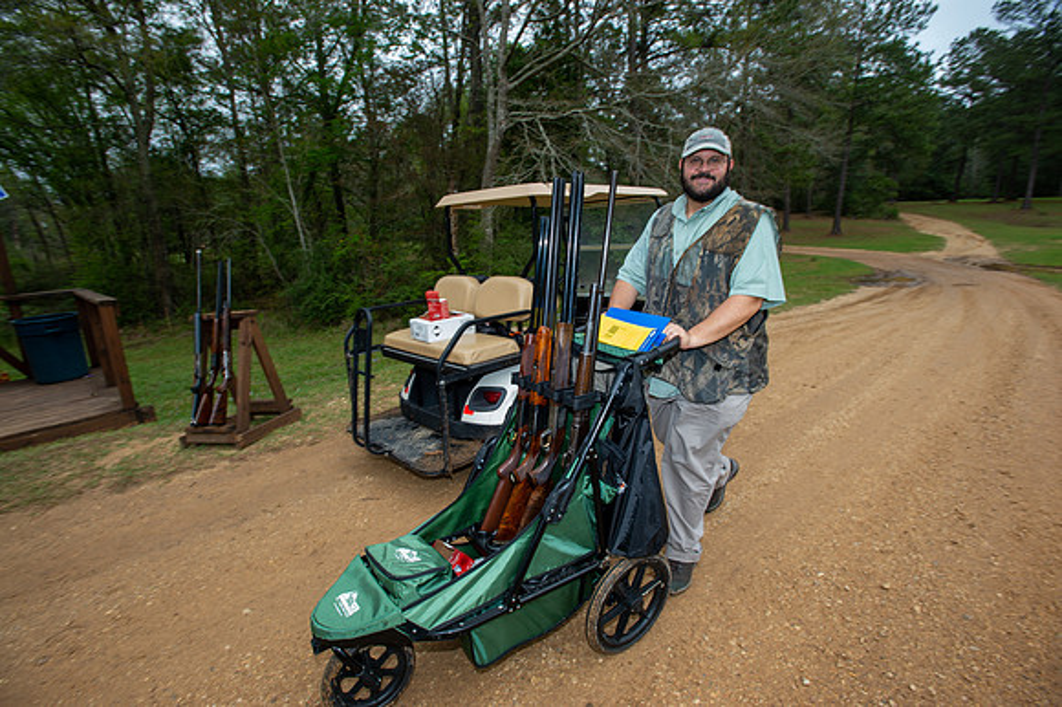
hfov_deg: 93.3
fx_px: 501
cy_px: 354
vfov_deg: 70.4
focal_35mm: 17
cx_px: 531
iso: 125
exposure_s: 1/125
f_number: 6.3
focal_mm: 17
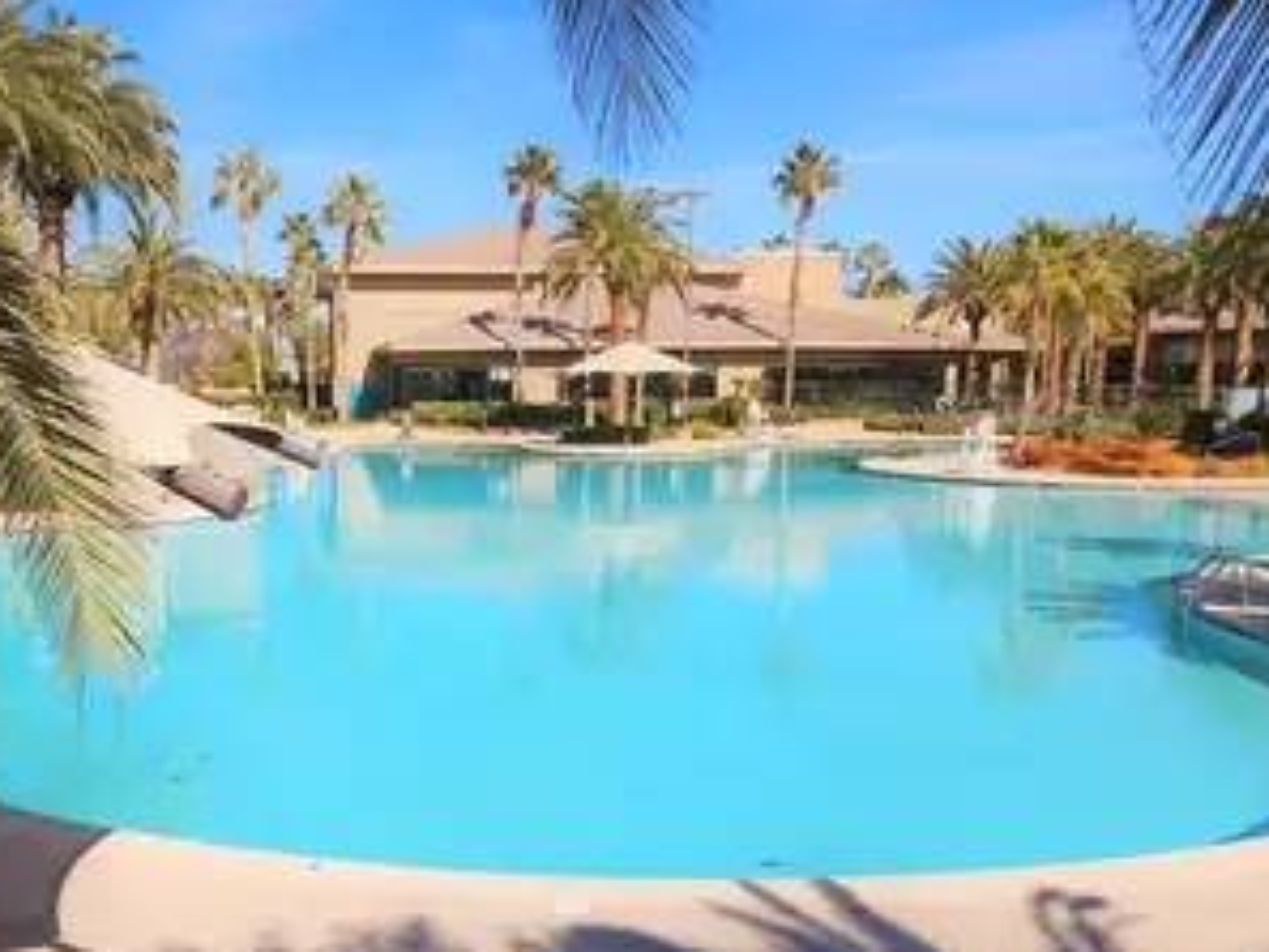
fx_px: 1137
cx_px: 590
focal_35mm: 31
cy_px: 427
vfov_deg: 45.4
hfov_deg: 58.3
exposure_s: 1/1199
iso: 12
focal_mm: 6.4
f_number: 1.8
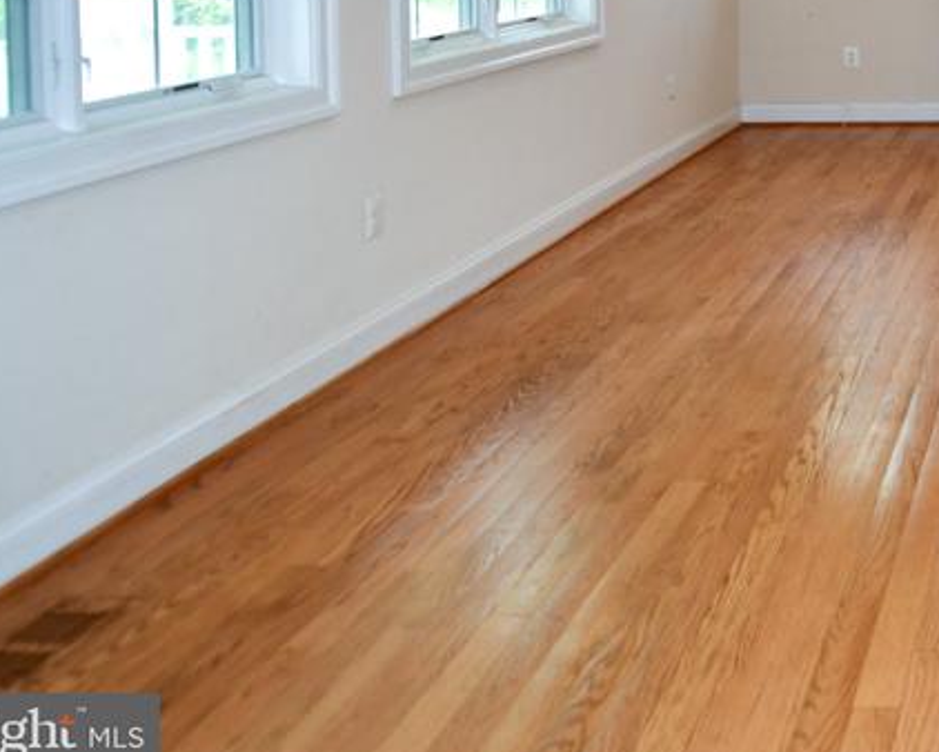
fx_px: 1140
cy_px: 14
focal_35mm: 41
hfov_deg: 37.0
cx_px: 1052
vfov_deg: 33.6
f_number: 4
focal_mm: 12
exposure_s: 1/60
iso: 250
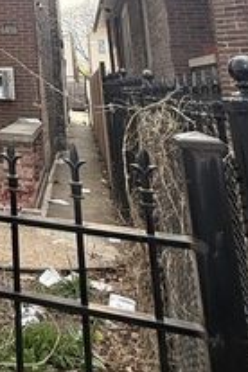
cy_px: -44
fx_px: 486
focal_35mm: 47
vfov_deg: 35.4
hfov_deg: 22.6
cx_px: -138
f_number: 2.2
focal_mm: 2.22
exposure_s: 1/498
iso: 64
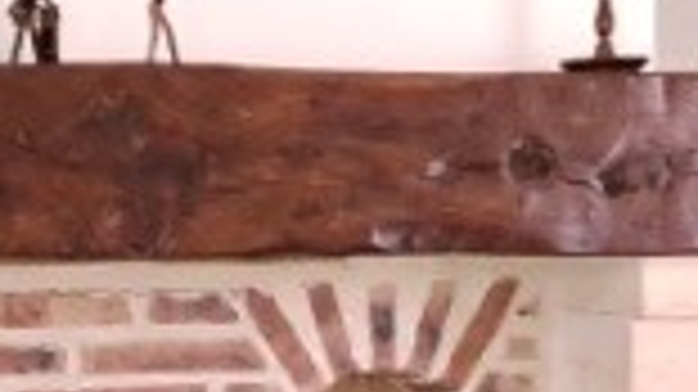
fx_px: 3200
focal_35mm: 173
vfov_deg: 6.8
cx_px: -144
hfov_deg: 12.2
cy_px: 689
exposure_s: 1/20
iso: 1250
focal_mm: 5.23
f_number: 1.8
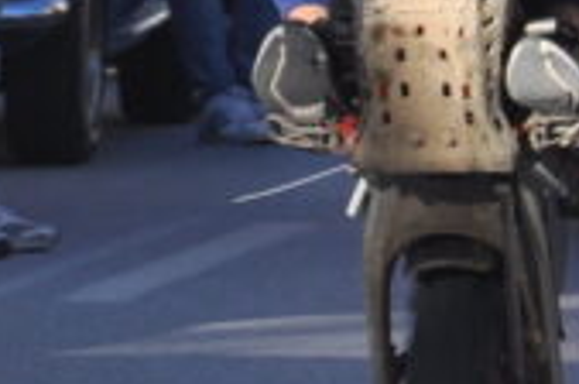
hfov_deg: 1.7
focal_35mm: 1191
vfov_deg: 1.1
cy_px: -202
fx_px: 19115
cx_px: 966
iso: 200
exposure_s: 1/250
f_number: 8
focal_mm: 105
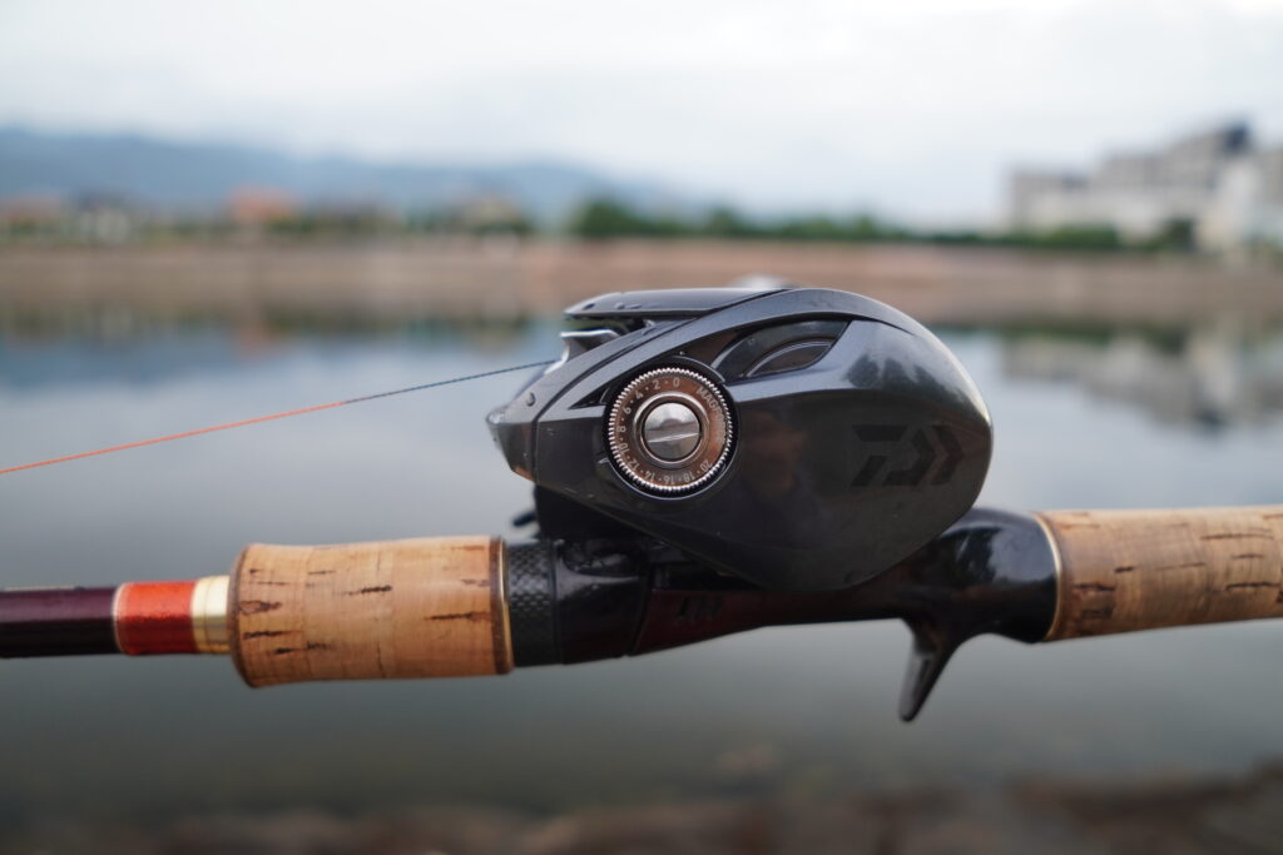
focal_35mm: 30
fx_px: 1069
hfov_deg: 61.9
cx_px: 642
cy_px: 428
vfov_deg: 43.6
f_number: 4
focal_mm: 20
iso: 320
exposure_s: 1/60
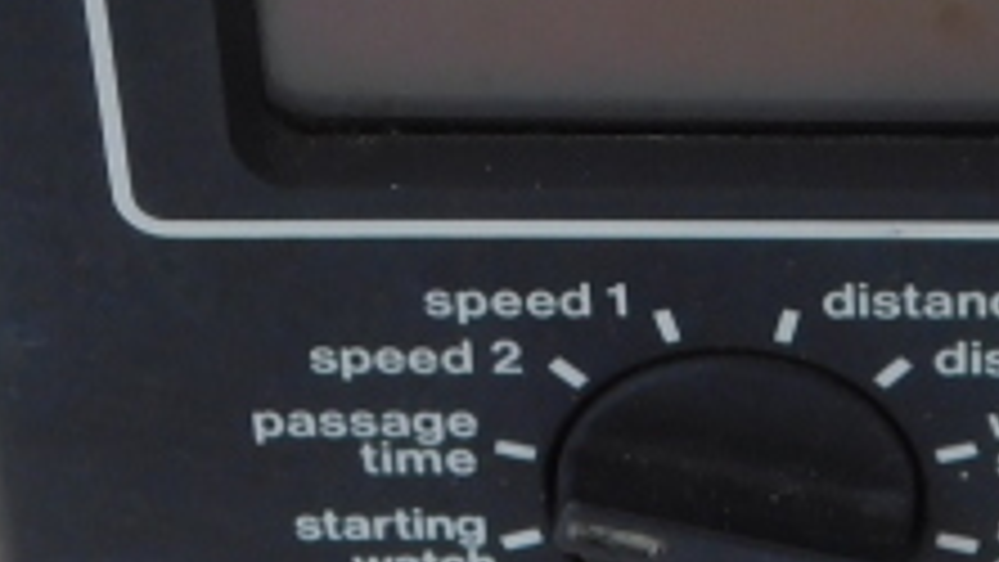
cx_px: 662
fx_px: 5299
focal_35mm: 200
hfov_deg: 10.8
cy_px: 130
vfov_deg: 6.1
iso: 125
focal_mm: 9
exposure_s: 1/400
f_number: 3.8
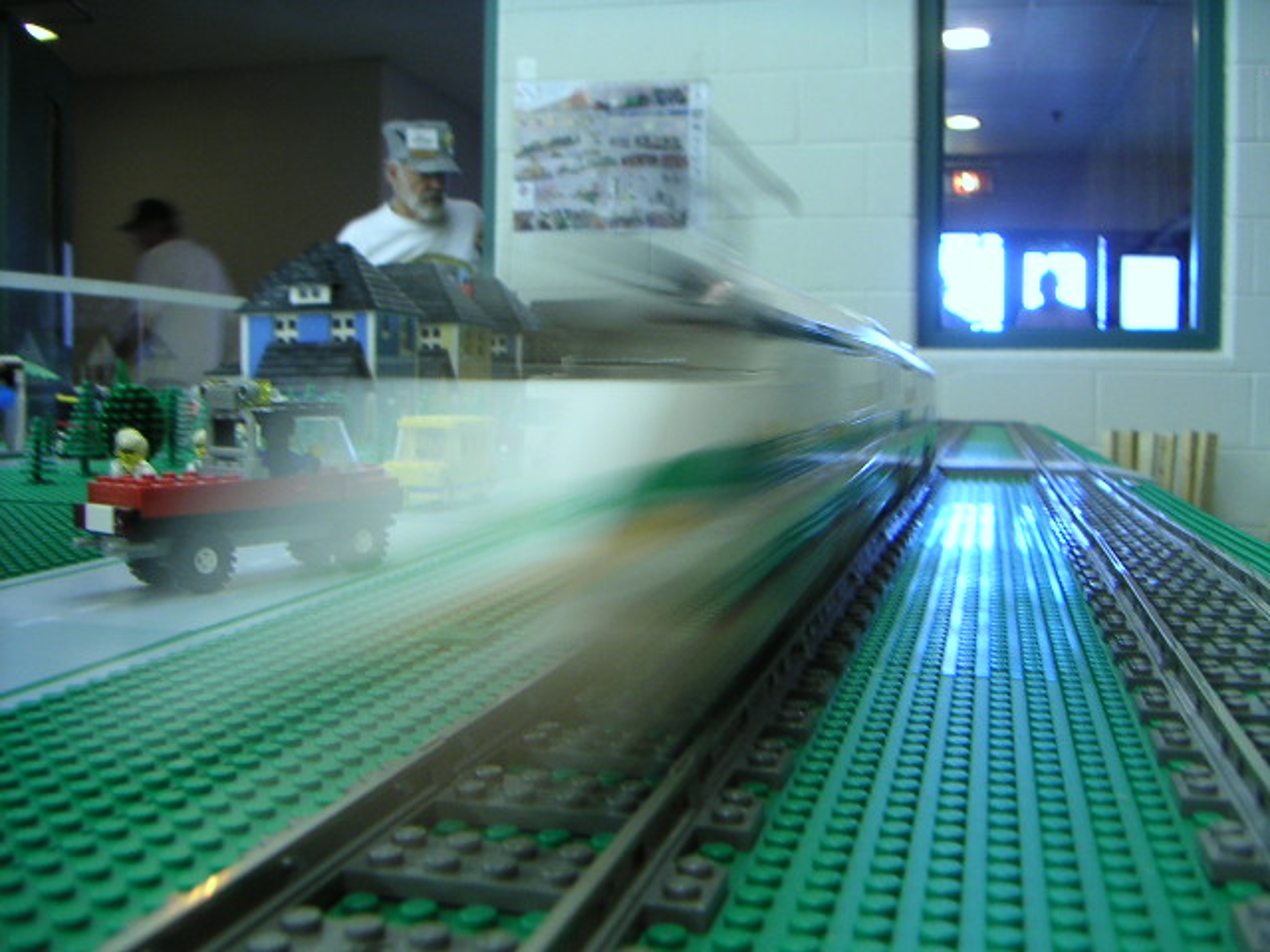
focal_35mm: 37
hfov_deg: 50.1
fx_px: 1357
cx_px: 635
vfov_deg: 38.7
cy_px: 476
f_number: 2.8
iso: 64
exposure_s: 1/4
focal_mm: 4.8
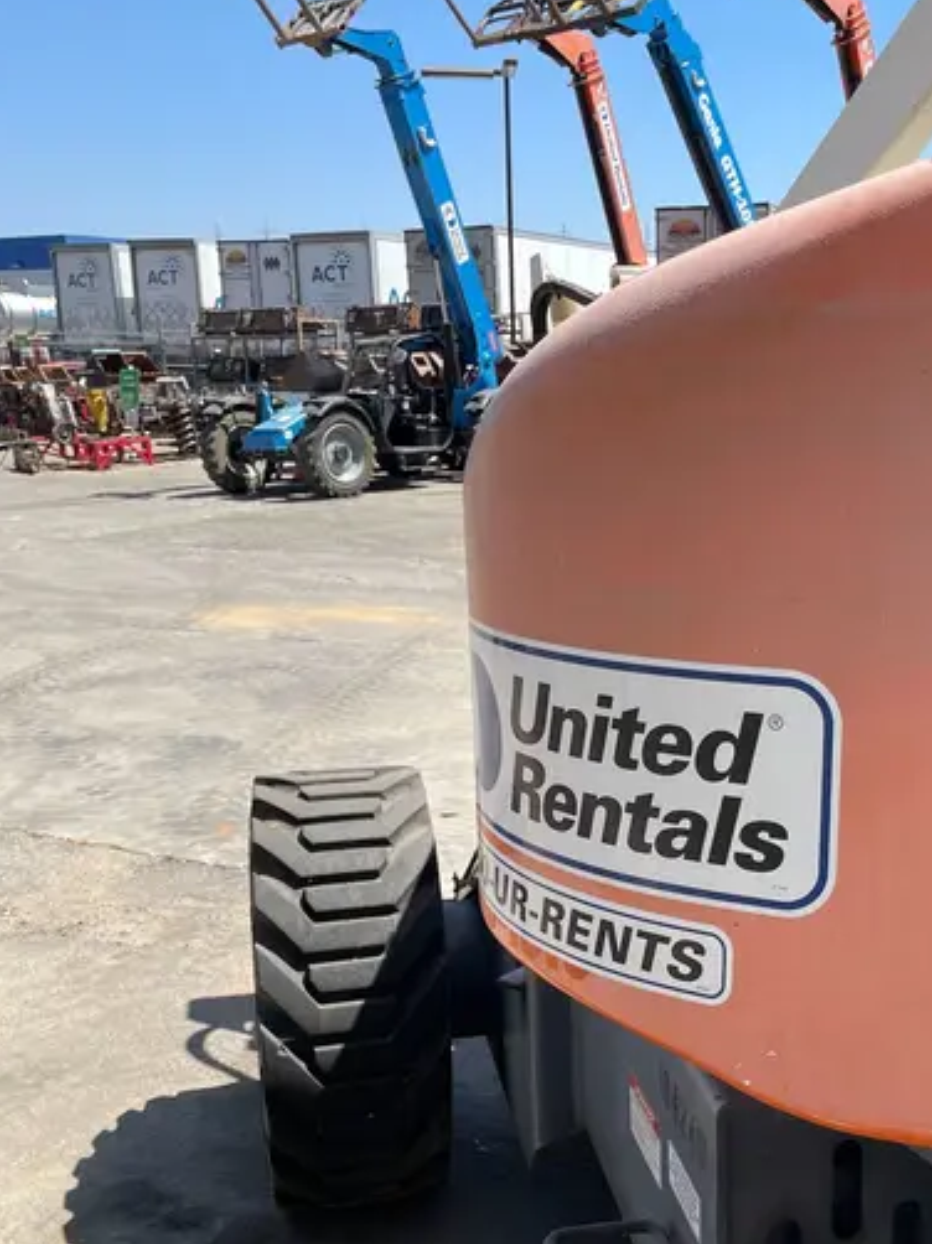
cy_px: 769
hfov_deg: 37.1
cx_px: 649
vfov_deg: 48.6
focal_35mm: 38
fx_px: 1365
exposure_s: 1/1825
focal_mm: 4.2
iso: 32
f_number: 1.6
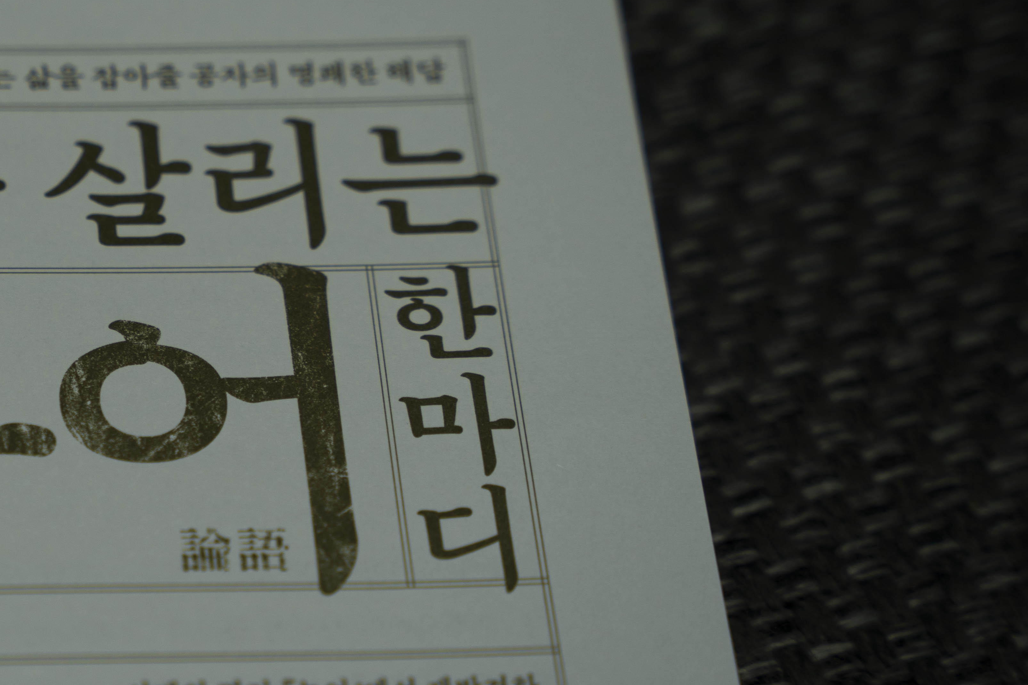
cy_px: 349
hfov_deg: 15.5
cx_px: 84
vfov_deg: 10.5
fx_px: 3740
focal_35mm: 131
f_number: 3.5
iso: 125
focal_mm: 70
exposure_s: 1/125
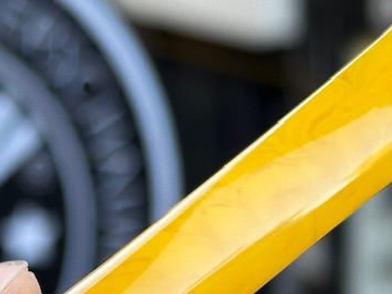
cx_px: 124
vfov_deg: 8.6
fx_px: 1936
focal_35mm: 171
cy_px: 341
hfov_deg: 11.5
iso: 50
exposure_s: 1/100
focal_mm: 6.86
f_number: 1.78
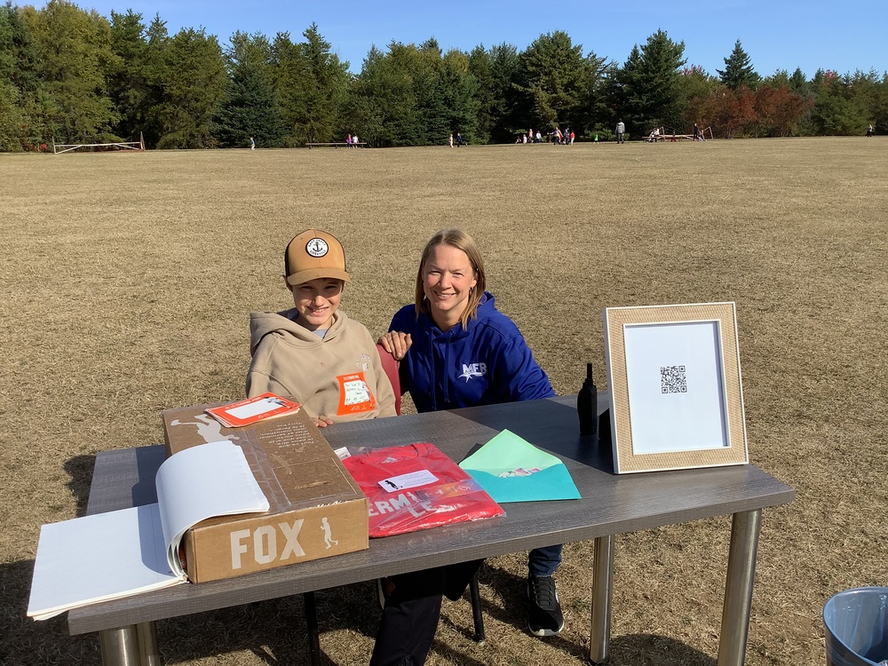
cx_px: 444
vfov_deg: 45.4
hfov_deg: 58.4
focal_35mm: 31
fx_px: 795
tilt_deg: -16.3
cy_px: 333
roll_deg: +0.0
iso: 25
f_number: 2.4
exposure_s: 1/1431
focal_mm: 3.3
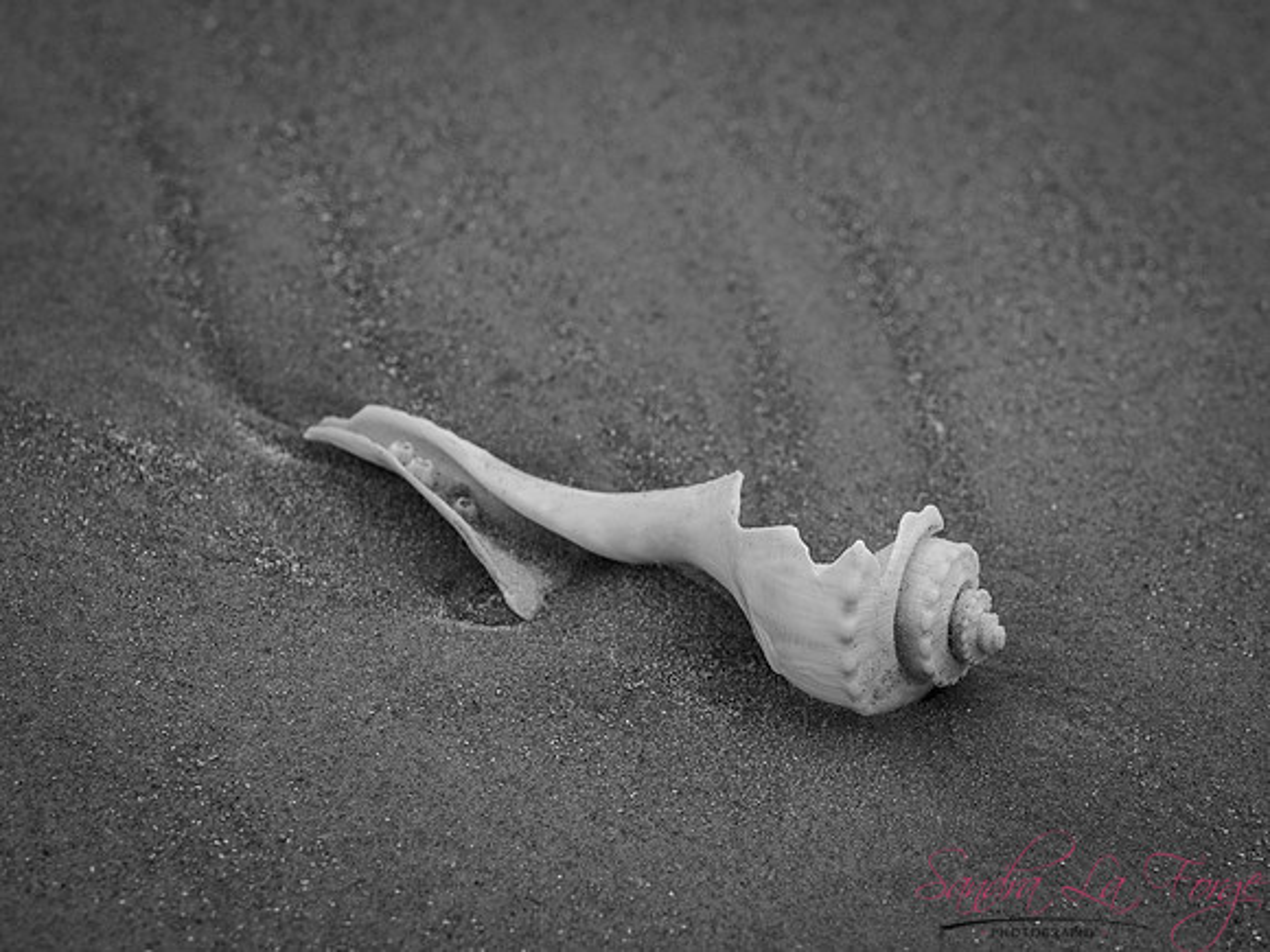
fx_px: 4591
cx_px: 812
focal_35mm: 125
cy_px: 538
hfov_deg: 15.7
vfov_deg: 11.8
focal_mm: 70
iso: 200
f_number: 7.1
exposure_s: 1/1000
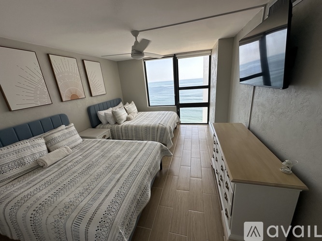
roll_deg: +4.7
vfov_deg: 85.7
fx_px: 130
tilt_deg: -17.2
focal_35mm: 14
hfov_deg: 102.1
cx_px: 161
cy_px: 120
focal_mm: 2.22
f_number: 2.2
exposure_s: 1/214
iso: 40
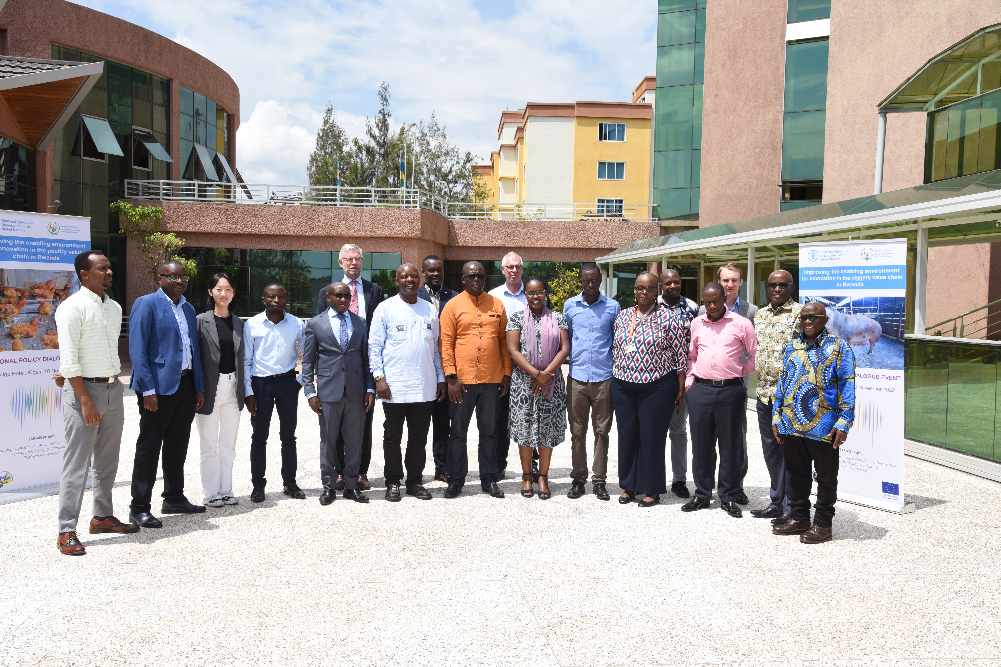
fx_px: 890
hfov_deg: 58.7
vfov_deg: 41.1
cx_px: 500
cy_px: 334
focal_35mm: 32
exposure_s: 1/500
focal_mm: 32
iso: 500
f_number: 11
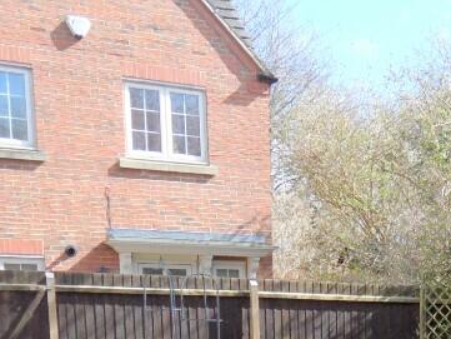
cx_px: 540
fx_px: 886
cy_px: 459
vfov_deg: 19.6
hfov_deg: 25.6
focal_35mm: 68
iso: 80
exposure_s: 1/350
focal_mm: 3.9
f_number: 3.2
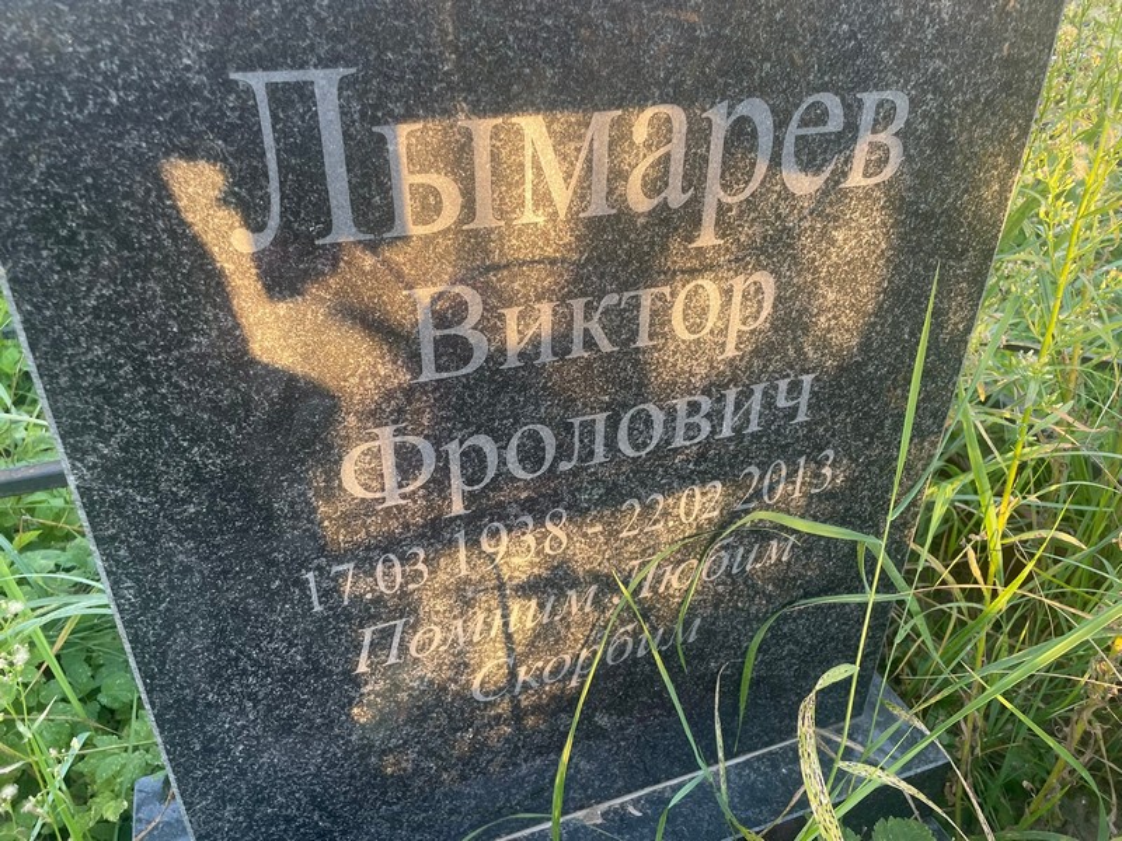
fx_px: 843
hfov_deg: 67.3
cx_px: 561
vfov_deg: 53.1
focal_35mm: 26
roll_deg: -1.5
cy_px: 420
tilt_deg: -32.3
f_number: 1.6
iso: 80
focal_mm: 4.2
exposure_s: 1/121
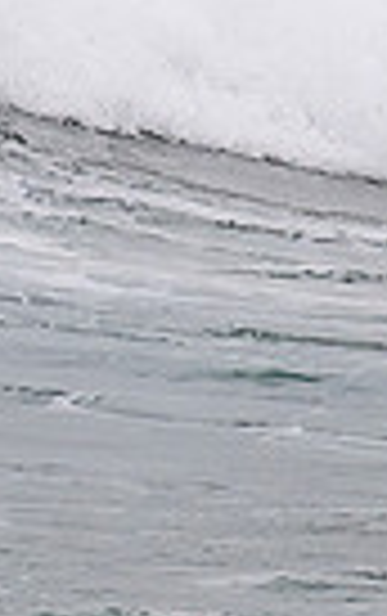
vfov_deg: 0.4
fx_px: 79788
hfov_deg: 0.3
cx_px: -473
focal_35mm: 4743
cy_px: -131
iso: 800
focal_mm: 800
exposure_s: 1/2000
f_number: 11
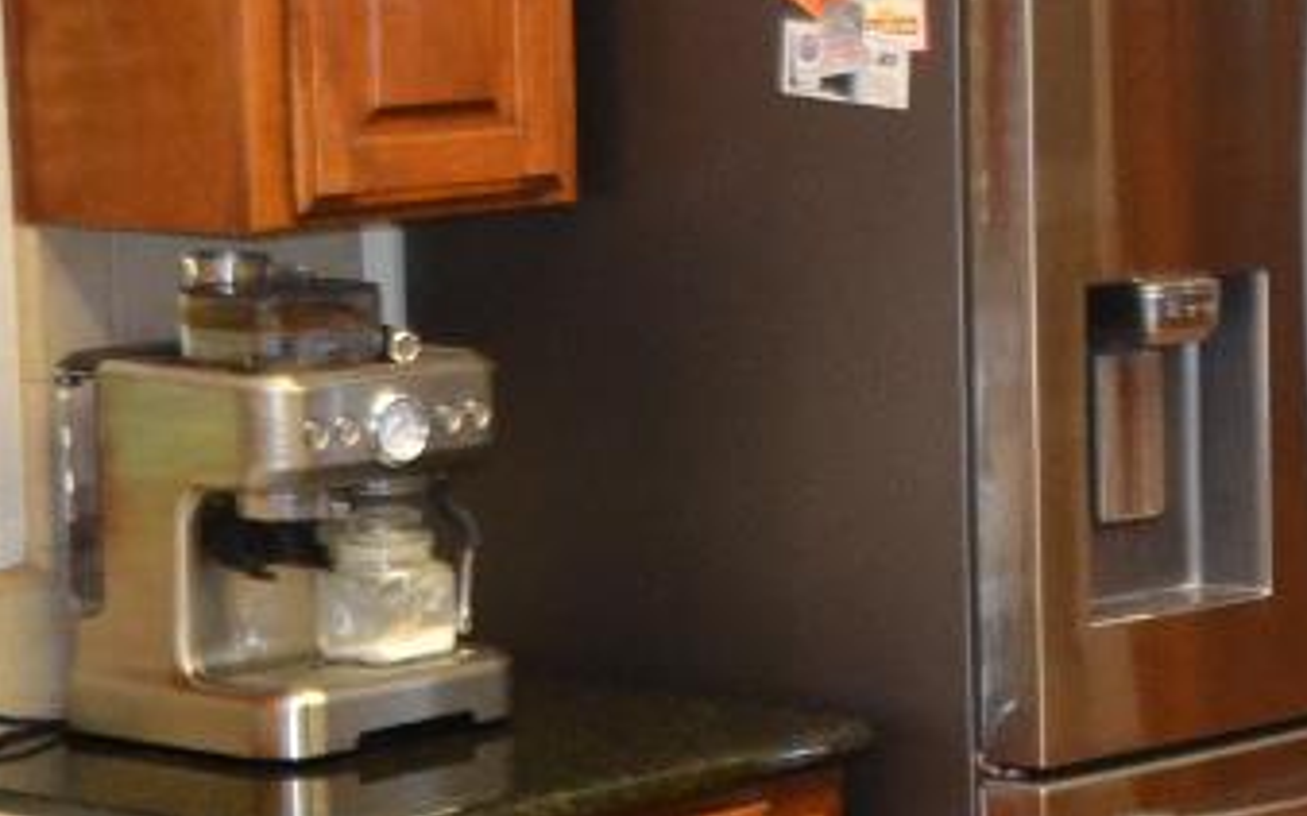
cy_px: 278
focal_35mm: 122
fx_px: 4344
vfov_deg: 10.7
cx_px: 1930
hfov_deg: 15.8
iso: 1250
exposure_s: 1/60
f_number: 4.2
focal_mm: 18
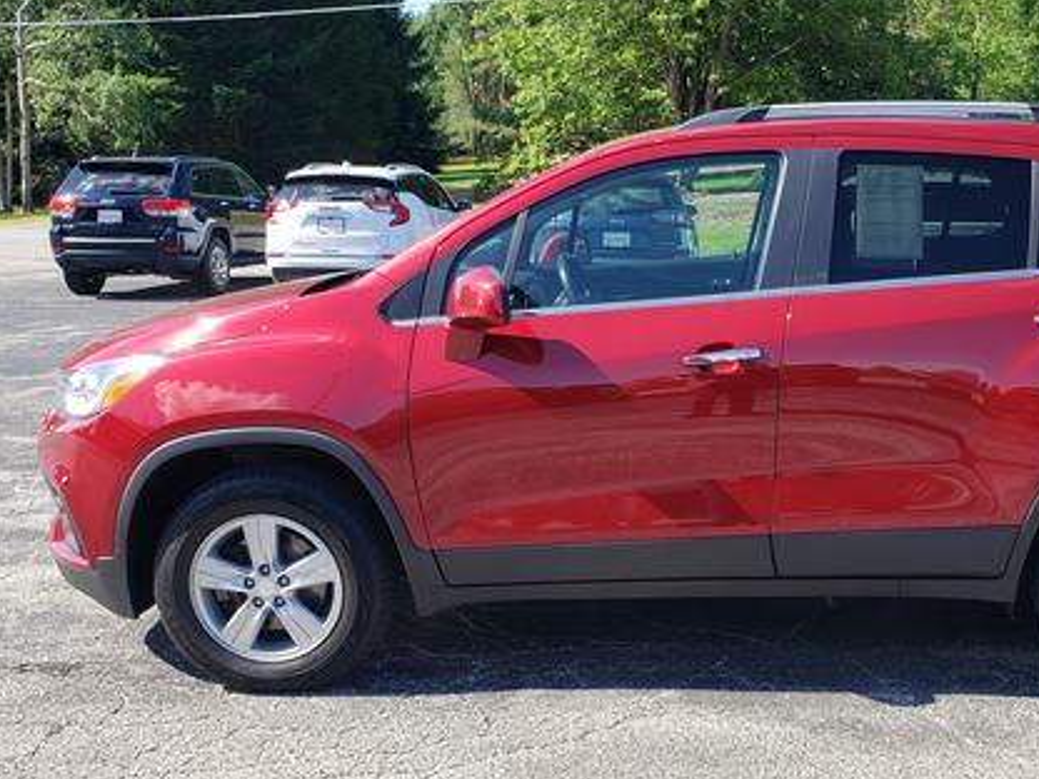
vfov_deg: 35.9
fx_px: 1201
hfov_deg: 45.9
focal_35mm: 40
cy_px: 419
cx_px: 712
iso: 50
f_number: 2.4
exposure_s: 1/589
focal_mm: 4.3
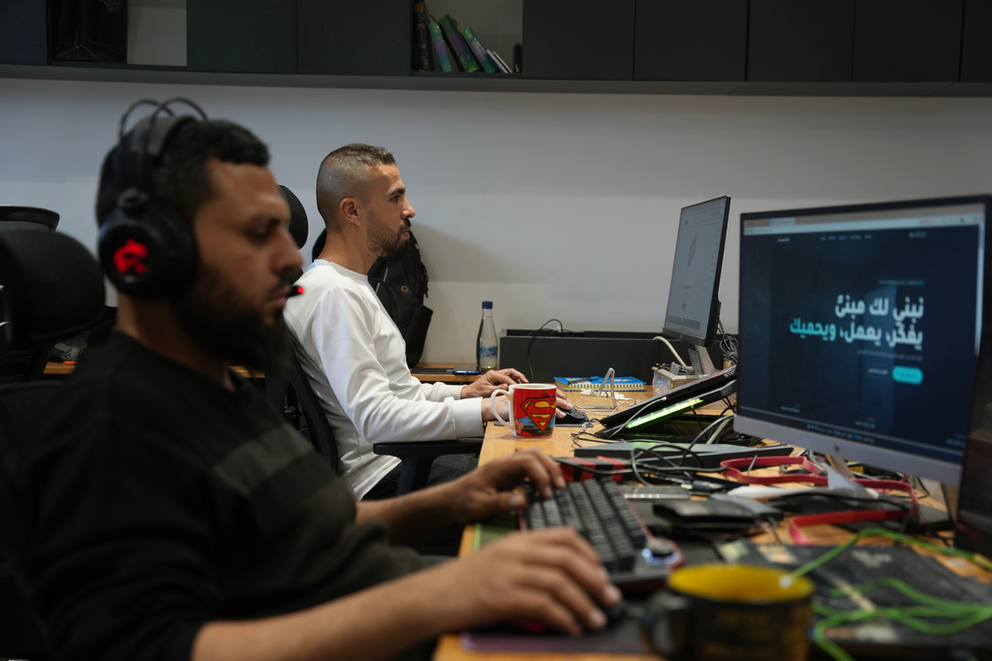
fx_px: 1251
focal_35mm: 45
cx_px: 496
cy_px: 330
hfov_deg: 43.3
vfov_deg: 29.6
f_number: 3.2
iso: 400
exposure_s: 1/100
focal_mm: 45.4
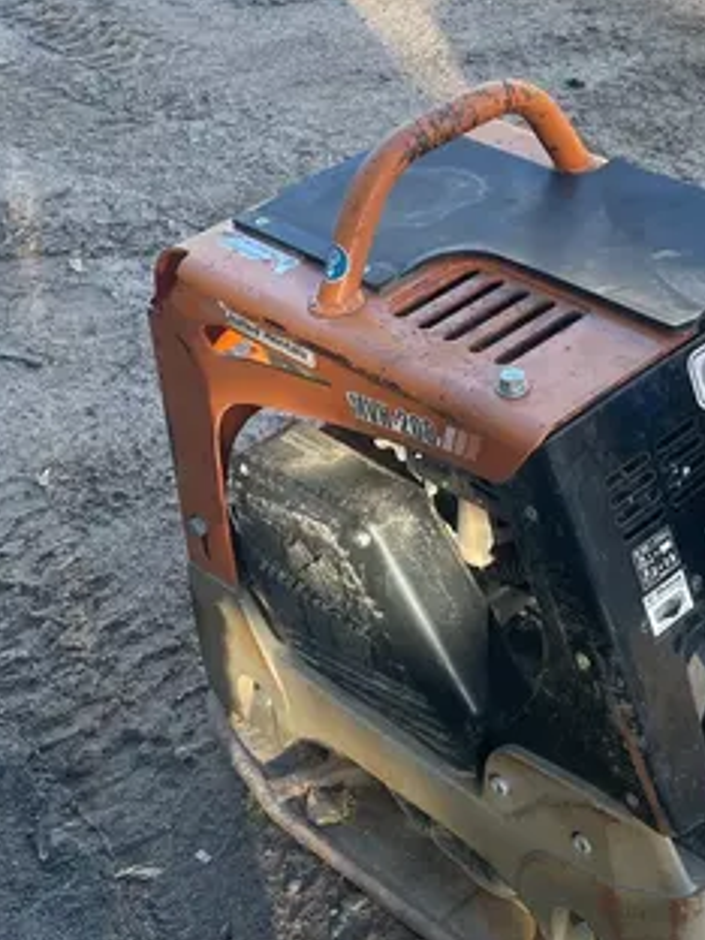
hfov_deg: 23.8
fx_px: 1656
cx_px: 509
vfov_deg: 31.7
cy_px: 435
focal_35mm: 61
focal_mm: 4.2
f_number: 1.6
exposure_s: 1/212
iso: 32
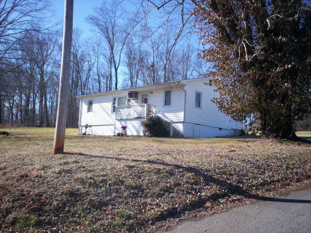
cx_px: 156
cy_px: 116
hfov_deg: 51.4
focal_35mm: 36
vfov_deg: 39.7
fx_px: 323
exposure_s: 1/335
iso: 100
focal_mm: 6
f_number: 4.5
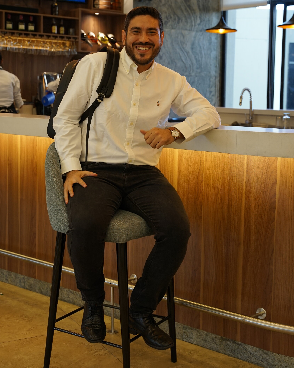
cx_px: 132
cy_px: 142
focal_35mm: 57
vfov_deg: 32.8
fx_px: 622
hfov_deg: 26.6
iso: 500
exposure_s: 1/80
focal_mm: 43.9
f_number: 4
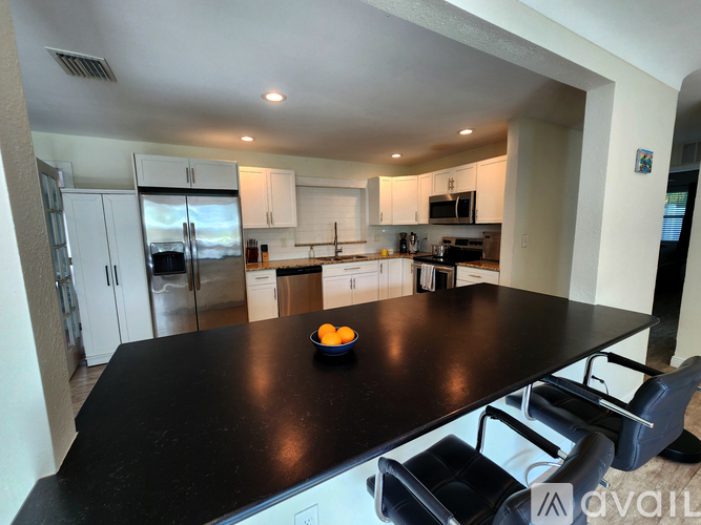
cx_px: 350
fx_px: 263
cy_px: 262
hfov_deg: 106.2
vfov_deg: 89.9
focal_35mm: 13
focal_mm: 2.2
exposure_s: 1/60
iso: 80
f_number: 2.2
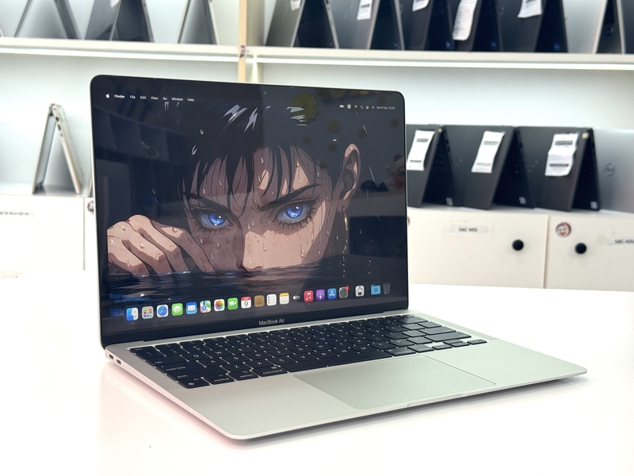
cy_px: 238
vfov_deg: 30.3
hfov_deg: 39.7
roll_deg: -1.0
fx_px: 879
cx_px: 317
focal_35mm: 48
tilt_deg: -8.1
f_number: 1.78
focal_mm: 6.76
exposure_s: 1/156
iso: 80
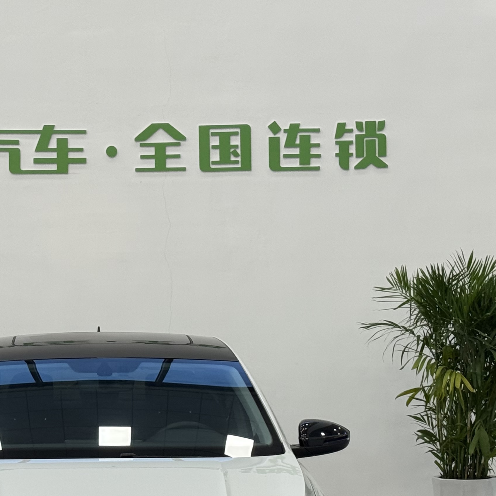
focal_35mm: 101
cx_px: 117
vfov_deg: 17.1
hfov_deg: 17.1
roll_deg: -0.3
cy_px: 402
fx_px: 1637
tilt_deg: -2.7
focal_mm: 6.76
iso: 100
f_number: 1.78
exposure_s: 1/115
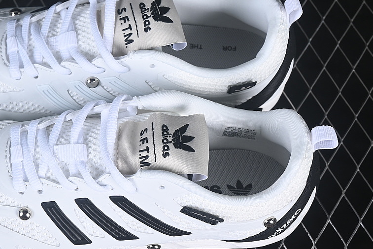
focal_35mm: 107
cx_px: 109
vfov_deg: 12.8
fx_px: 1109
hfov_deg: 19.0
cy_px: 119
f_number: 7.1
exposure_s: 1/80
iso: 160
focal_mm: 50
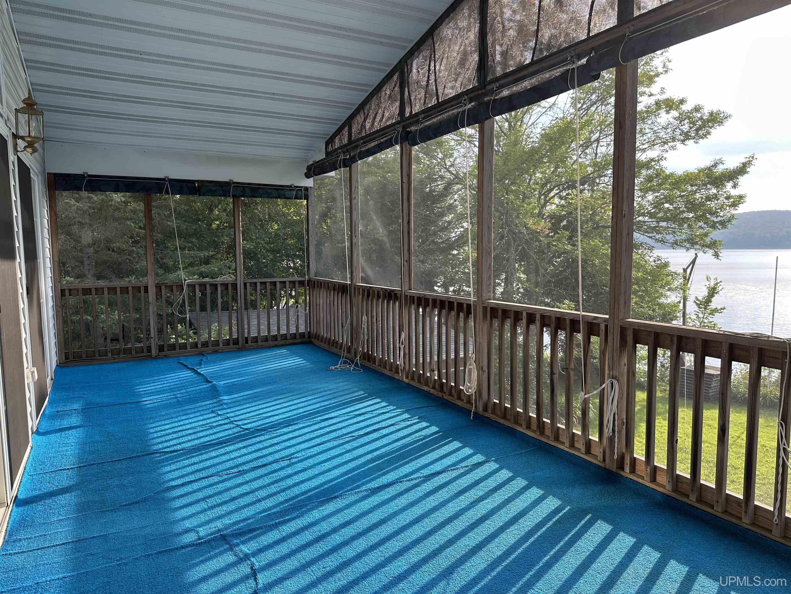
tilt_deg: -5.8
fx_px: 548
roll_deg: +0.7
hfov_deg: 71.6
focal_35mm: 24
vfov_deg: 56.8
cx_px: 396
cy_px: 297
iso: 80
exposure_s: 1/426
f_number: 1.78
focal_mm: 6.86
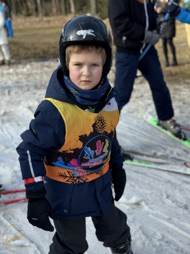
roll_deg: +6.1
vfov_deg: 39.7
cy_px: 127
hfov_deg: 30.3
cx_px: 95
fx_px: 351
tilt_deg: -15.8
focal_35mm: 48
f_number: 1.78
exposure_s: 1/1339
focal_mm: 6.86
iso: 64
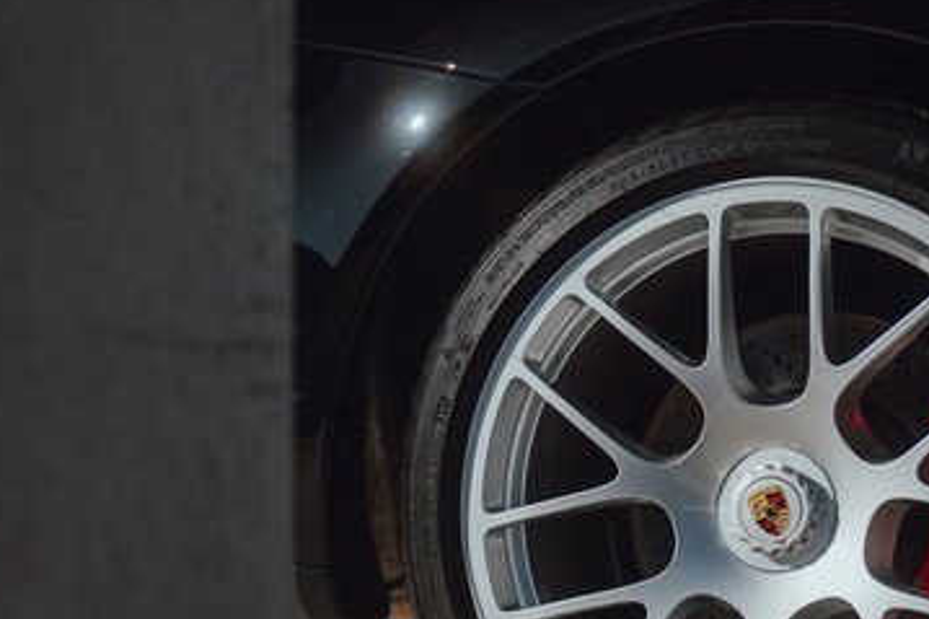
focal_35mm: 107
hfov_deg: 19.1
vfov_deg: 12.6
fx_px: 2760
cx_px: 417
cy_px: 602
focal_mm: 50
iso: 100
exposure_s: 1/800
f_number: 3.2
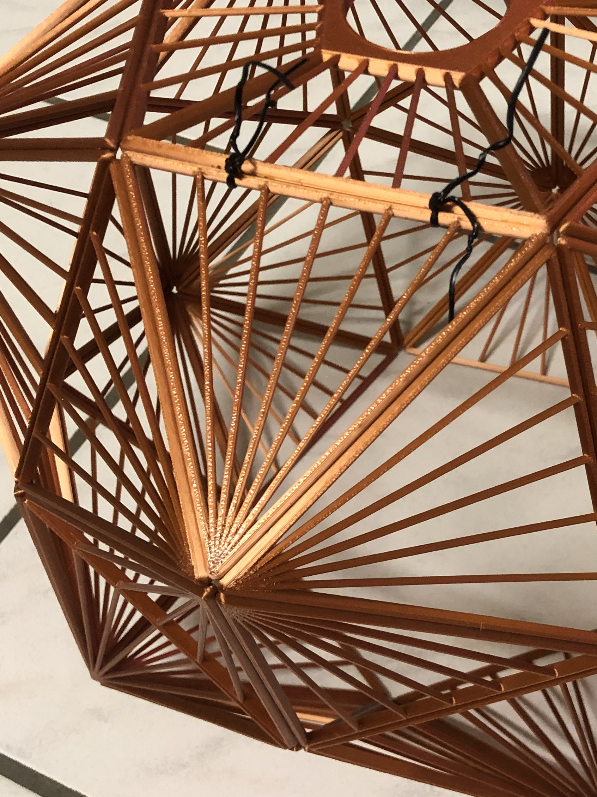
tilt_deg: -50.3
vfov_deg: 38.2
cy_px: 384
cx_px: 453
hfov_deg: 28.6
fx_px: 1150
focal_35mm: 50
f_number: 1.8
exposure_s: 1/16
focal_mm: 4
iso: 100
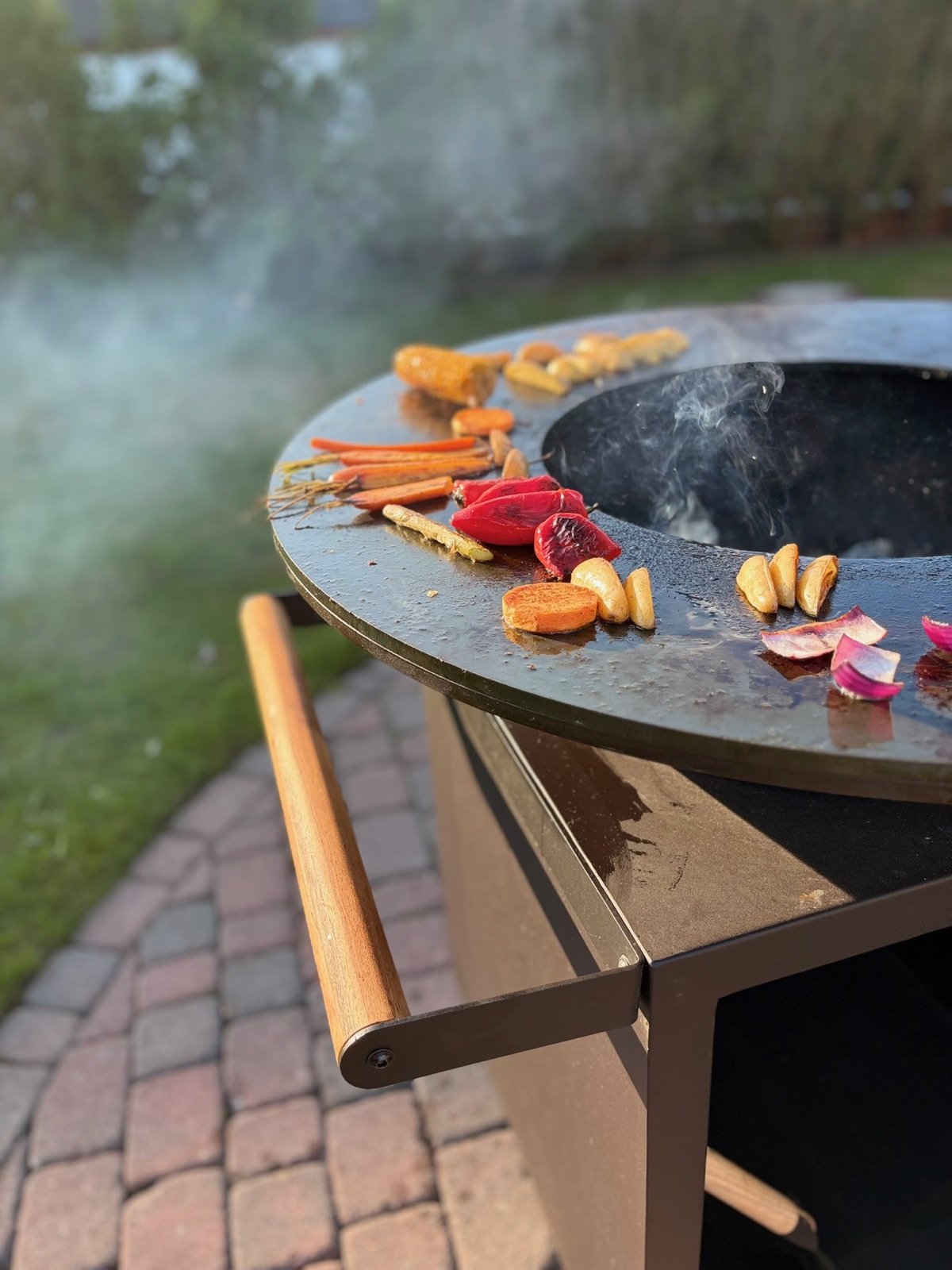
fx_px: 953
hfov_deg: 53.1
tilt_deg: -27.4
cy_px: 635
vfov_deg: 67.3
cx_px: 476
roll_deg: +4.2
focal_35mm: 26
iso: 64
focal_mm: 5.96
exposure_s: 1/489
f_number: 1.6
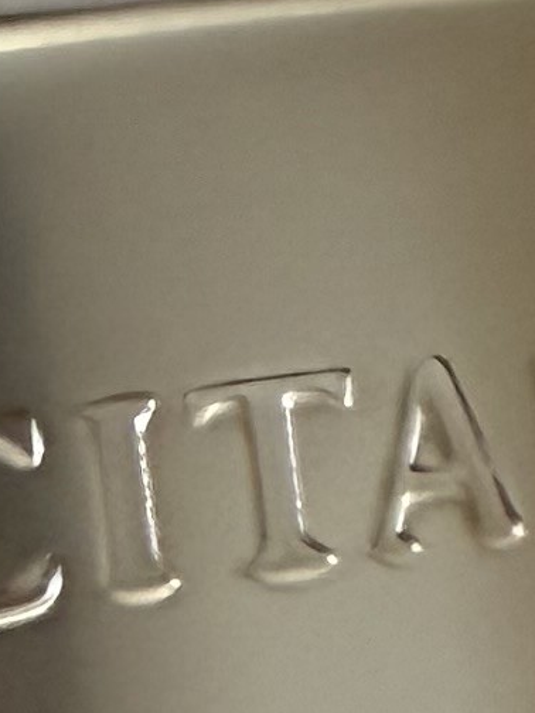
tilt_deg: -35.7
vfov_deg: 9.9
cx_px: 263
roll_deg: -7.5
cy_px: 1169
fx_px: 3957
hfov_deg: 7.7
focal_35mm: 192
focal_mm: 2.22
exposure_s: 1/89
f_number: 2.2
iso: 320
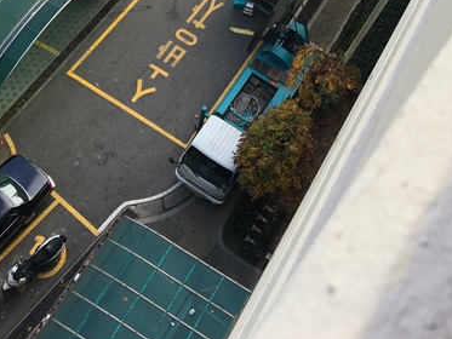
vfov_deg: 23.5
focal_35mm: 56
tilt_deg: -47.9
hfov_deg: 33.9
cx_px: 319
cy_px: -85
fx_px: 731
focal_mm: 4.15
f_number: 2.2
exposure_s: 1/130
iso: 25
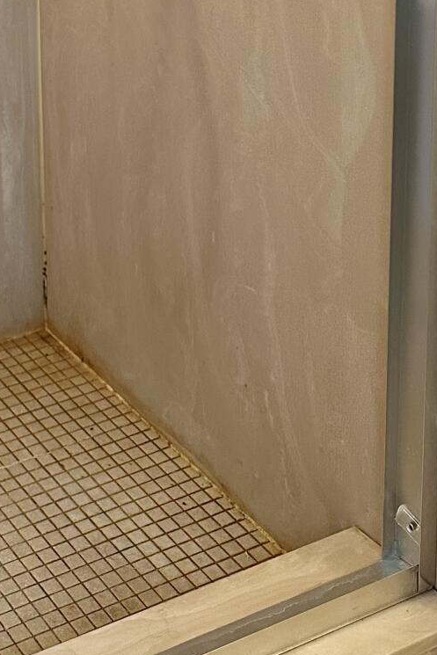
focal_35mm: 67
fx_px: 1219
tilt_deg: -6.8
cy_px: -213
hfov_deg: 19.2
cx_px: -82
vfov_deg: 25.5
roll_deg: +0.7
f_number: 1.78
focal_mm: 6.86
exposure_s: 1/60
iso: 250
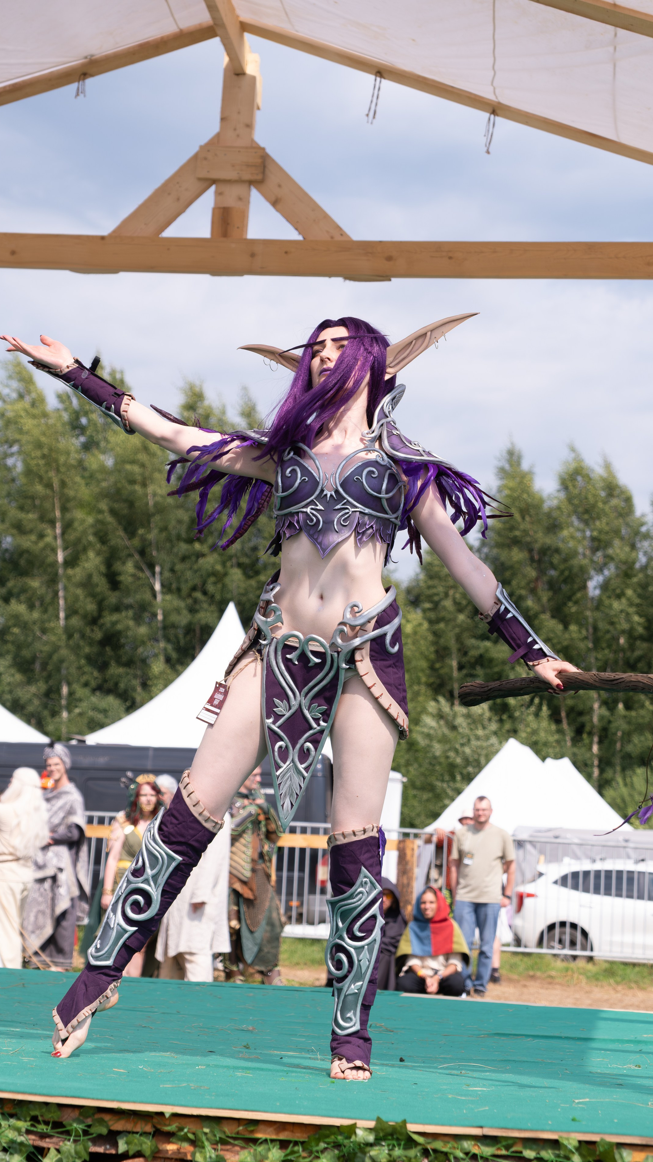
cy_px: 599
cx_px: 314
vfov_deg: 25.9
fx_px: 2524
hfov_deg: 14.7
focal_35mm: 82
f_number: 4
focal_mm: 48.5
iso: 160
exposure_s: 1/1250
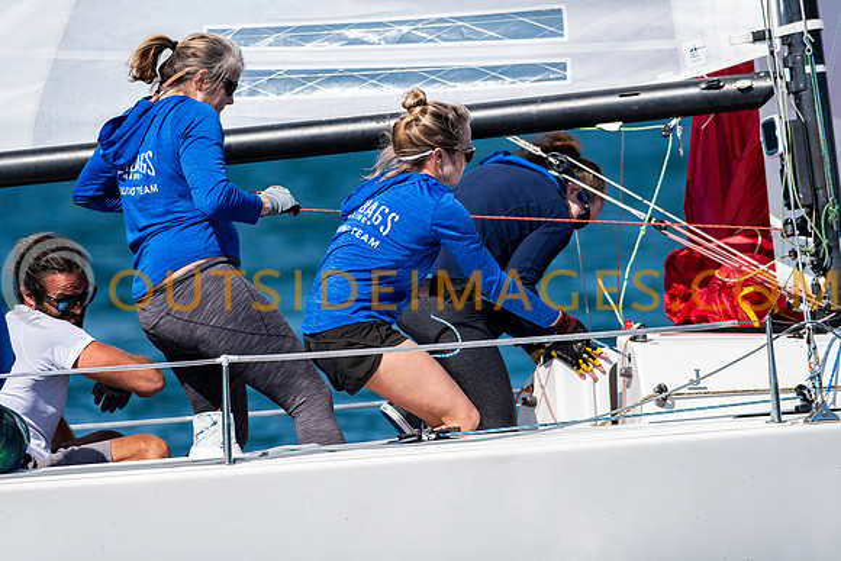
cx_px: 420
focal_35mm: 450
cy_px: 280
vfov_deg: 3.1
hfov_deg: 4.6
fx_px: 10514
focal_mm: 300
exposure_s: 1/3200
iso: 200
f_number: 5
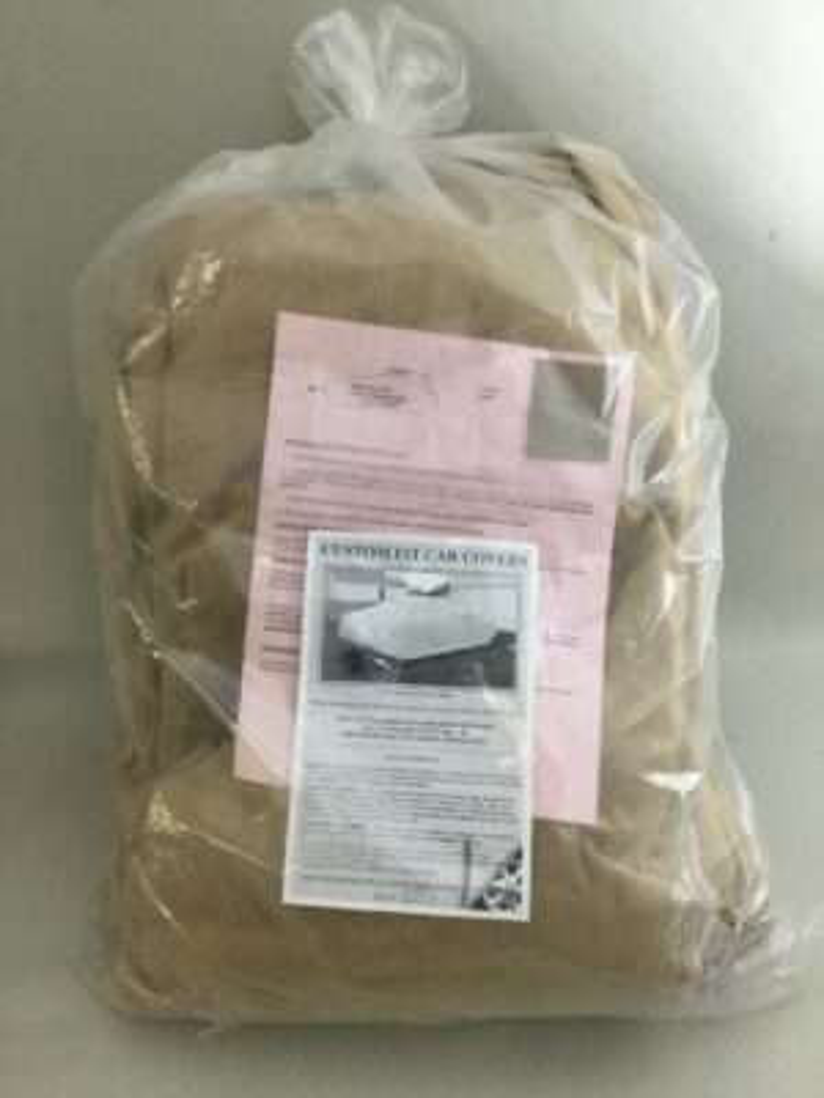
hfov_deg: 45.4
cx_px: 412
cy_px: 549
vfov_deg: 58.4
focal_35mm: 31
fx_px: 984
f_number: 2.4
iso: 50
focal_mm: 3.3
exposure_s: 1/30
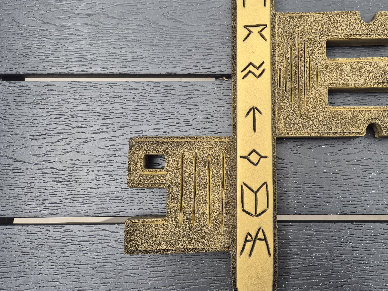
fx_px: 336
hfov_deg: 58.9
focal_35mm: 30
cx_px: 253
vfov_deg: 46.7
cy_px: 126
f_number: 1.8
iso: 32
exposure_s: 1/180
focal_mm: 5.4
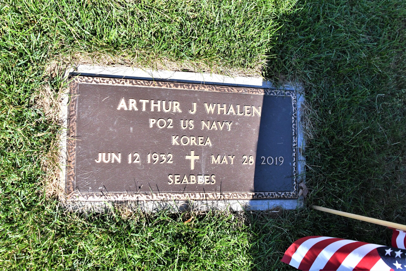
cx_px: 203
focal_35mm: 36
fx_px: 406
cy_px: 136
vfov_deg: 36.9
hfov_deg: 53.1
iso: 1600
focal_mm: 24
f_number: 4.5
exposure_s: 1/8000
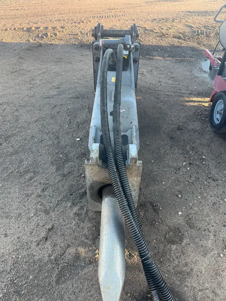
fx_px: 226
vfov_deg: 67.3
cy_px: 150
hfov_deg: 53.1
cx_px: 113
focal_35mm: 26
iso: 40
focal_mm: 5.1
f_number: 1.6
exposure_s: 1/121
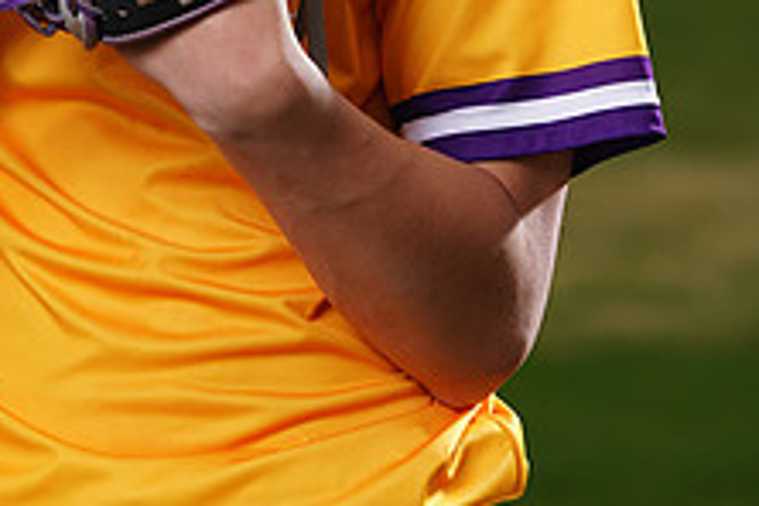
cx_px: 118
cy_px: -335
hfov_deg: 3.2
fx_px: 13598
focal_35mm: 645
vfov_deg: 2.1
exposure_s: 1/250
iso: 100
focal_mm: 247
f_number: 8
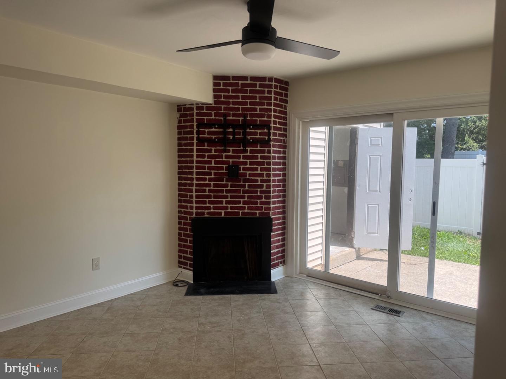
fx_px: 351
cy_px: 190
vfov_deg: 56.8
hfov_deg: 71.6
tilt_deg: -3.9
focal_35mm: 24
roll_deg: -0.8
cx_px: 253
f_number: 1.78
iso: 80
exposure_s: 1/664
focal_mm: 6.76
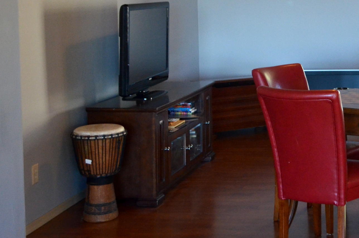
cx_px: 351
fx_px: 697
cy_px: 7
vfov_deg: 18.9
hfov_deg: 27.4
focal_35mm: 70
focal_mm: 20
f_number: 3.8
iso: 1000
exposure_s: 1/100
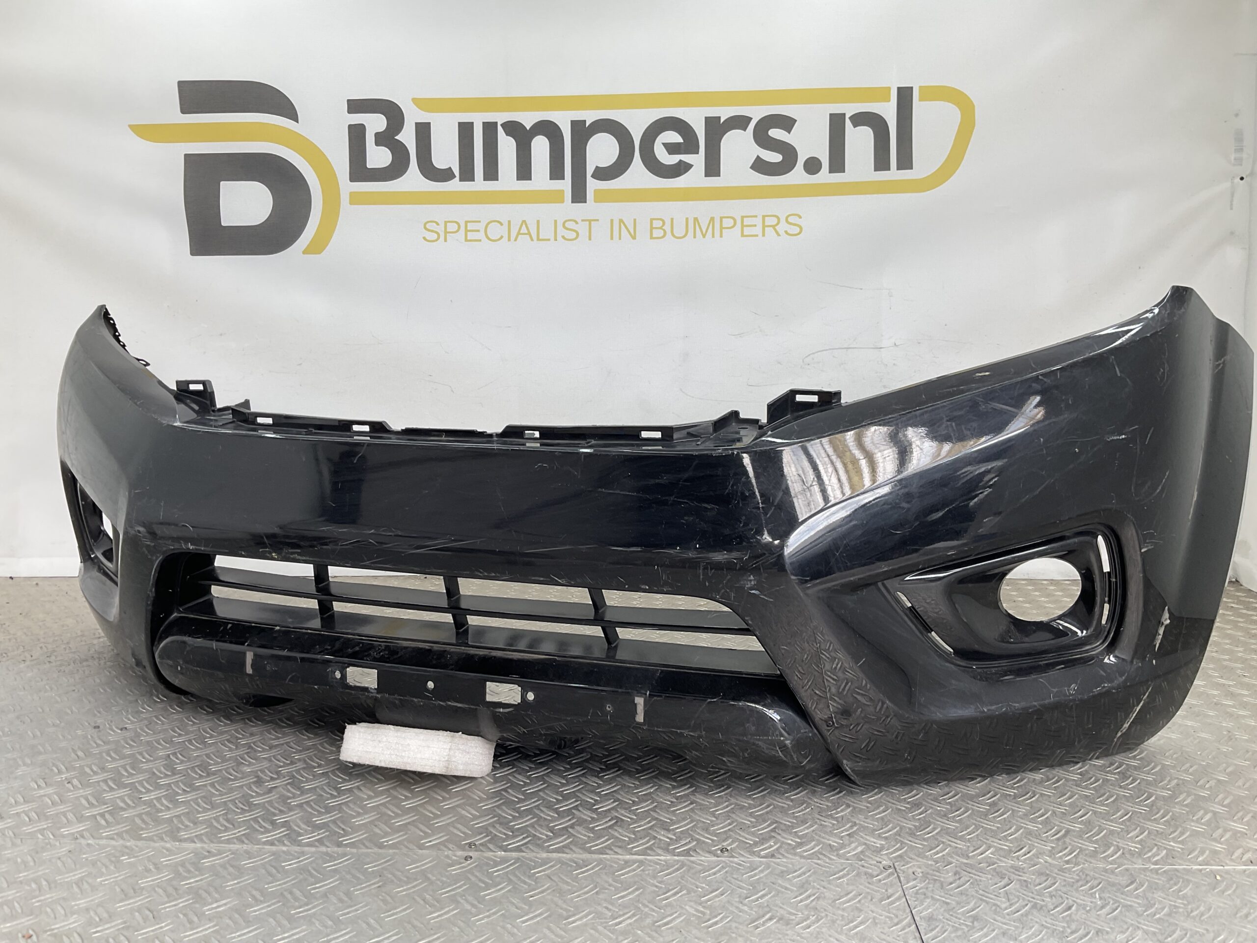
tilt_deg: -8.3
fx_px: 1053
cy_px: 472
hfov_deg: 61.7
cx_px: 628
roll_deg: -1.2
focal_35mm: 29
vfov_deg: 48.2
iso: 16
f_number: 1.8
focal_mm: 3
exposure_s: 1/124
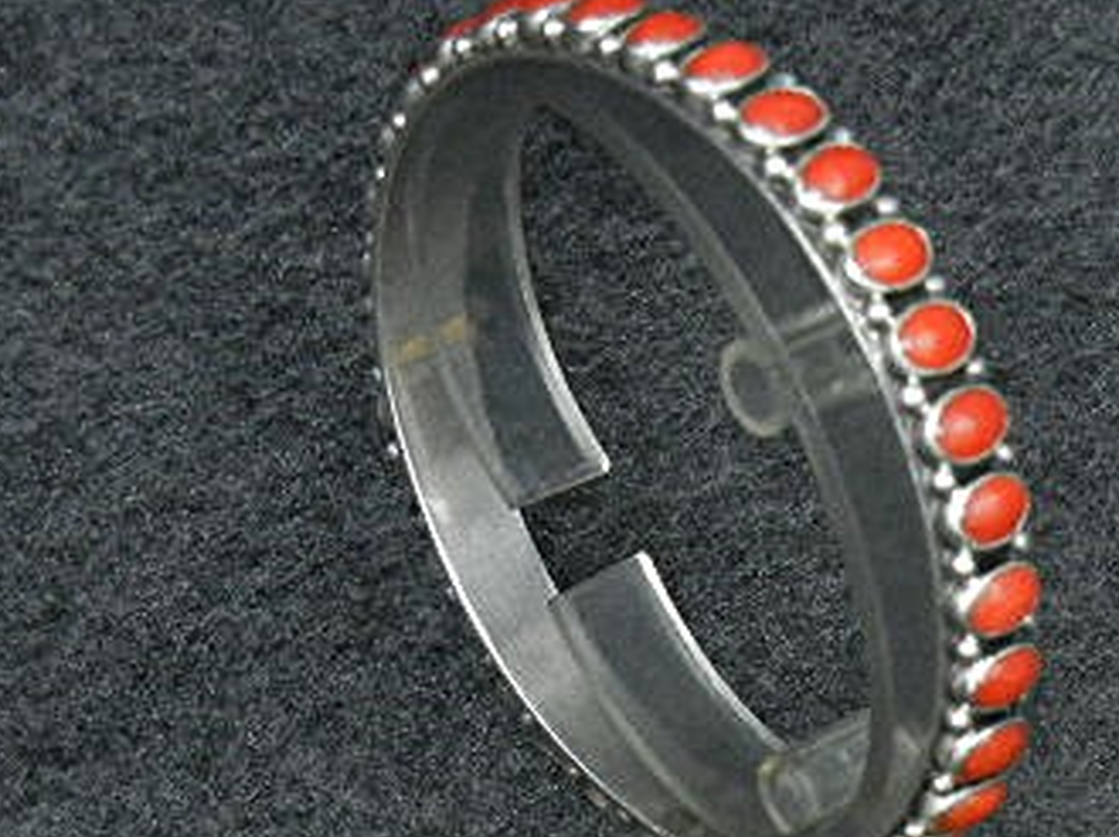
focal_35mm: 150
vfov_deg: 9.8
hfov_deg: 13.2
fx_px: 4844
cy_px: 749
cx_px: 735
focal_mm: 13.9
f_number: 4.3
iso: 800
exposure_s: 1/30
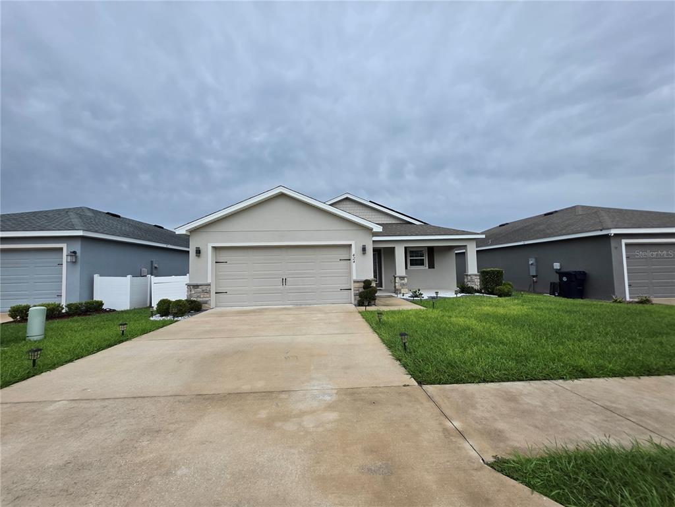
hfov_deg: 106.2
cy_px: 254
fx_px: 253
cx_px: 338
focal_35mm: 13
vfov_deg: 89.9
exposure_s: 1/2134
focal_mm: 2.2
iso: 40
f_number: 1.9
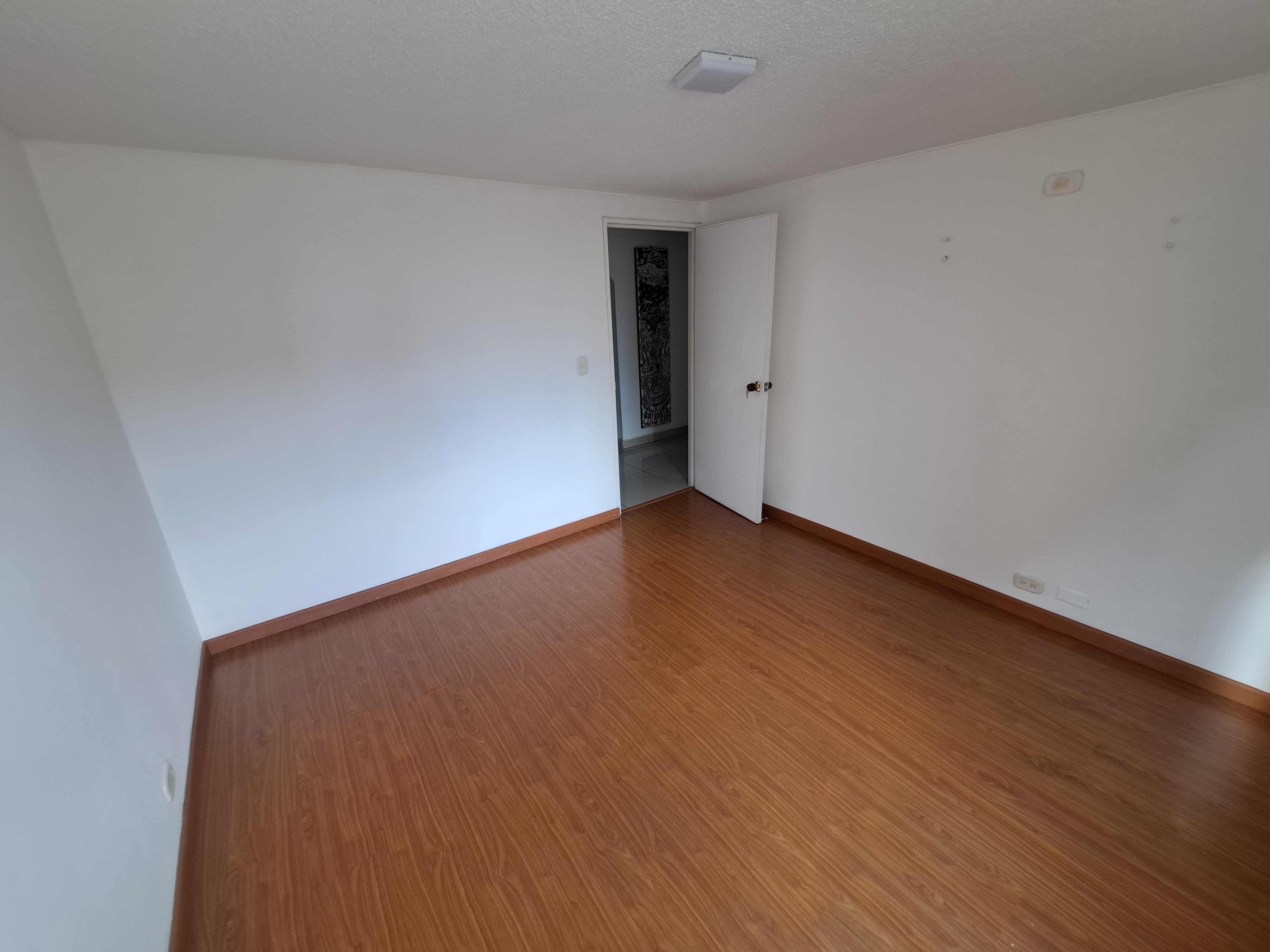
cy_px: 476
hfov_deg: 106.2
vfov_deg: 89.9
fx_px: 477
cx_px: 635
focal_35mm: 13
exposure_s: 1/40
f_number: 2.2
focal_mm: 1.74
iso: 64
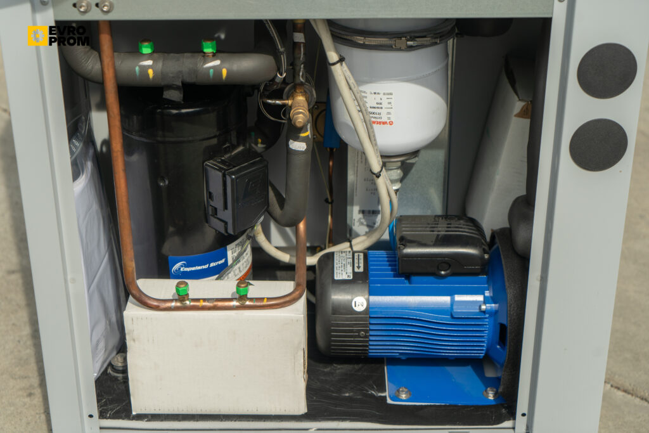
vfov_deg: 20.0
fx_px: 1226
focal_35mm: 68
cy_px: 216
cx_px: 324
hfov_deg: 29.7
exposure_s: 1/250
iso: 100
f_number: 5
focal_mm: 68
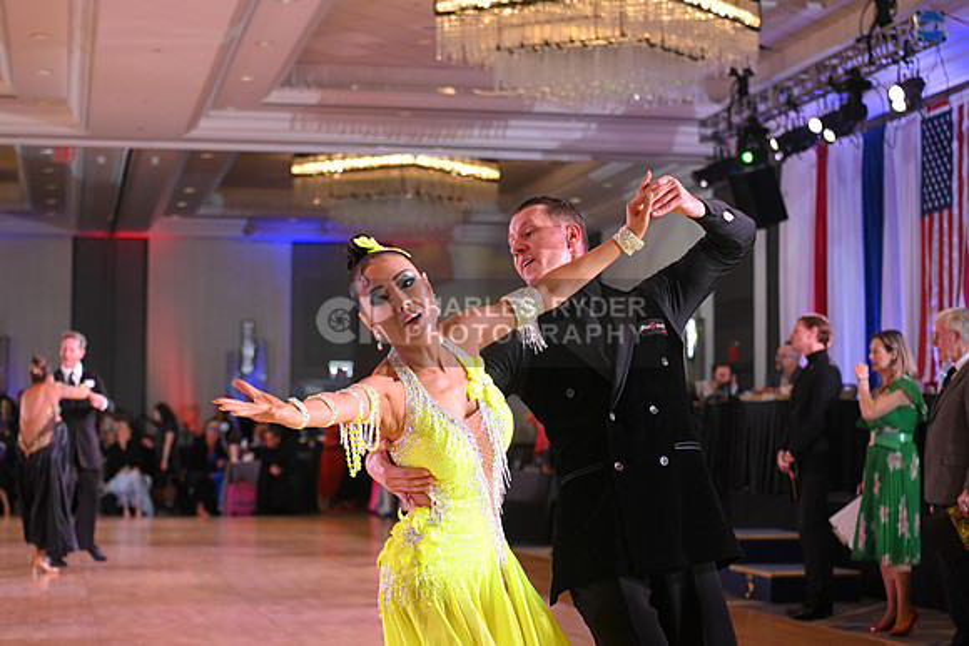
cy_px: 323
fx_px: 2100
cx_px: 484
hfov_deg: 26.0
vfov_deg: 17.5
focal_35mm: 78
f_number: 4.5
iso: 1600
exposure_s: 1/250
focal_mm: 78
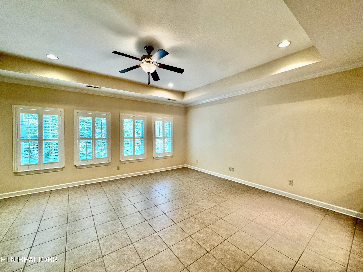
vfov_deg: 85.7
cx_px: 182
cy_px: 136
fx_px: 147
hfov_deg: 102.1
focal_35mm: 14
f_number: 2.2
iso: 200
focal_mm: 2.22
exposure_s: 1/120
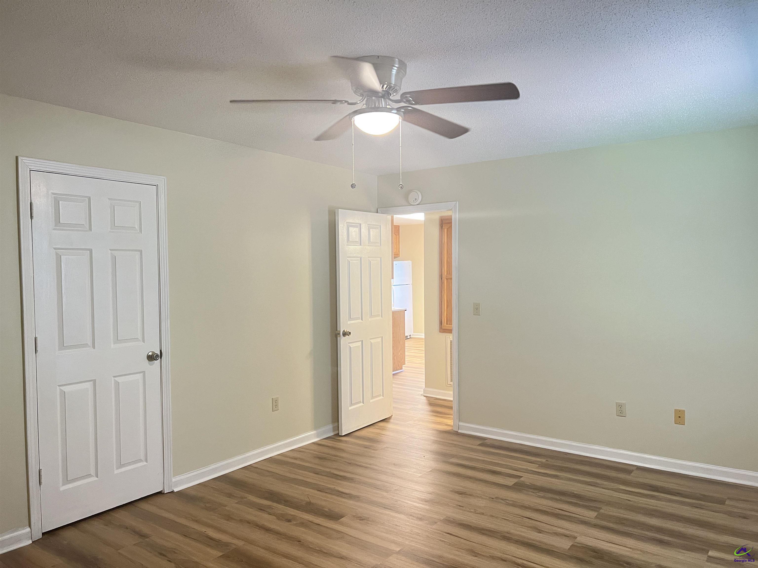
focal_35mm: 26
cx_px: 379
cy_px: 284
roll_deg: -0.1
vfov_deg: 53.1
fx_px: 569
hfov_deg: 67.3
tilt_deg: -2.4
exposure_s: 1/60
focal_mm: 5.7
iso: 400
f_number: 1.5
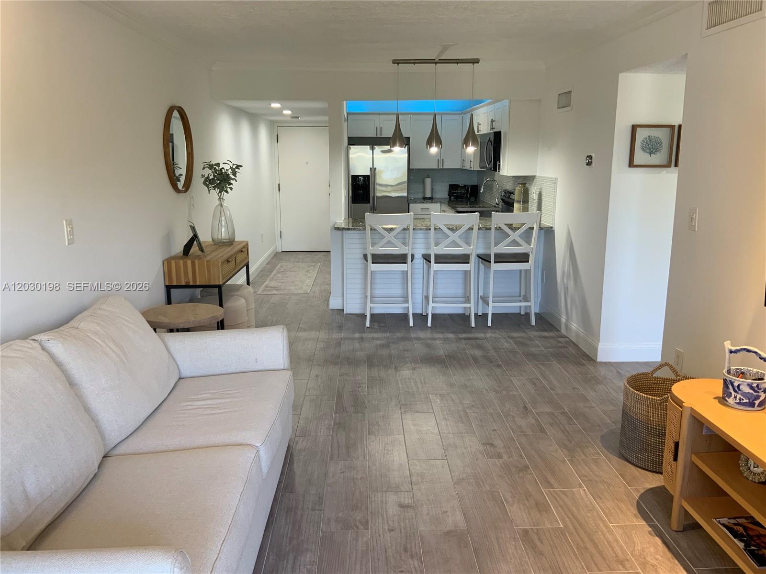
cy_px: 287
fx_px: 642
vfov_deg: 48.2
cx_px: 383
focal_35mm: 29
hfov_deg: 61.7
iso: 50
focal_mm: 3
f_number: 1.8
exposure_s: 1/60
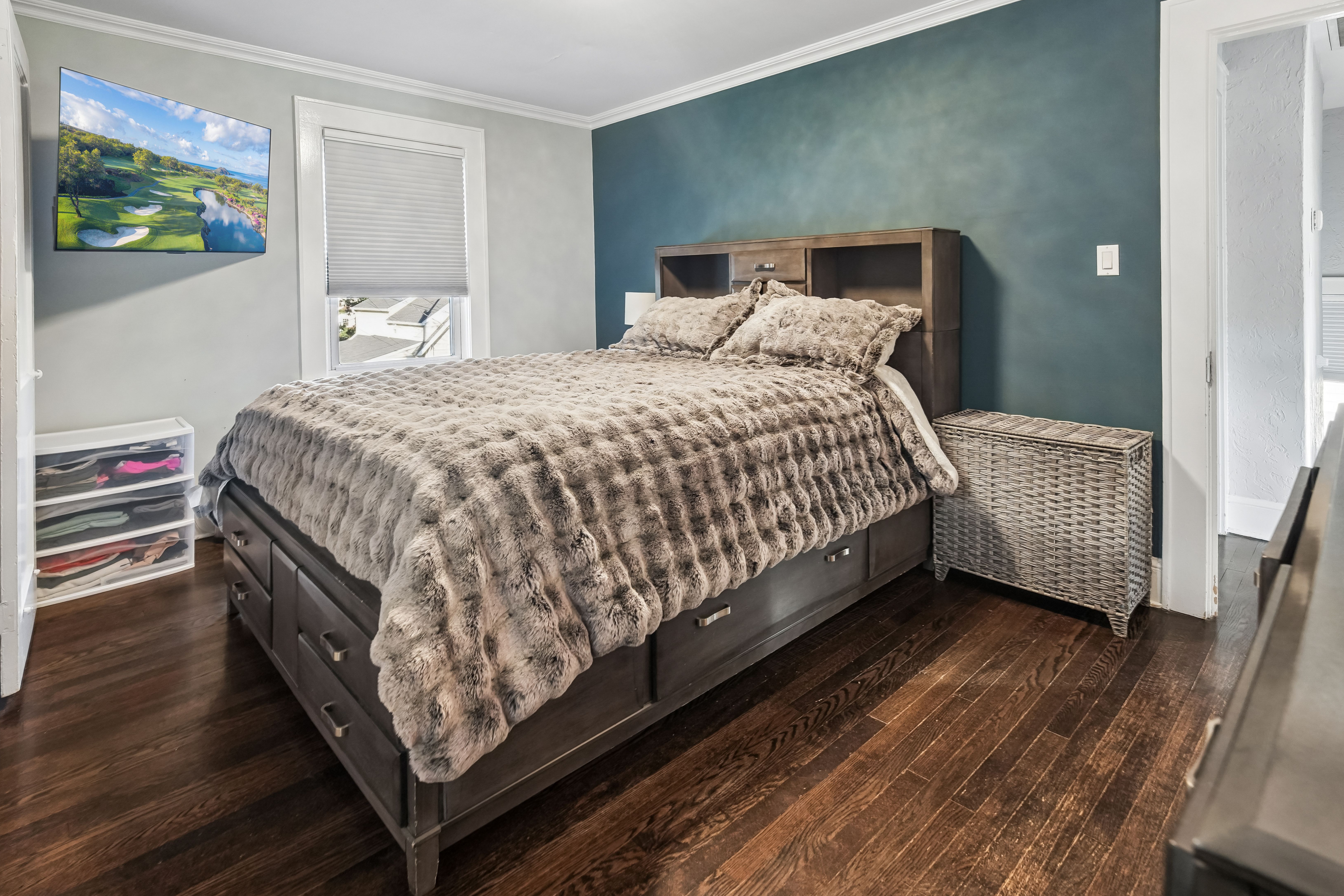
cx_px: 648
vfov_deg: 77.3
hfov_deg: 100.4
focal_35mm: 15
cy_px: 422
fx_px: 560
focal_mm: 14
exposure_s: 1/40
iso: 1000
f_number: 5
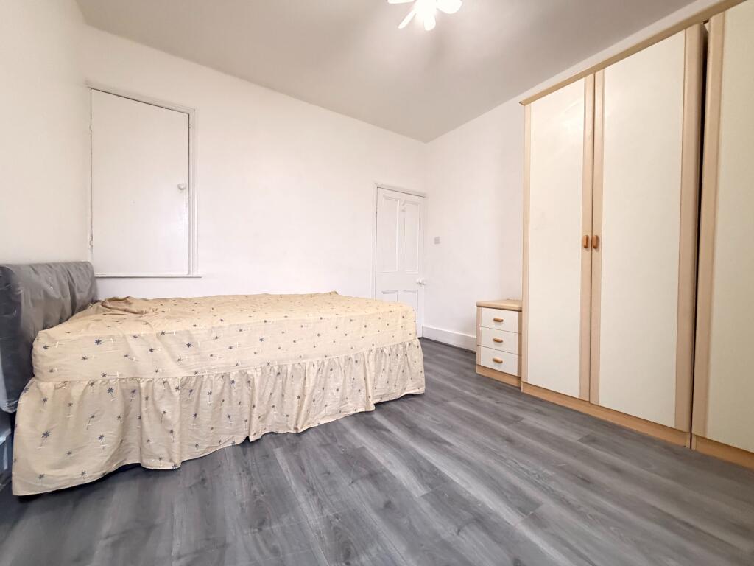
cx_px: 377
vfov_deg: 85.7
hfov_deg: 102.1
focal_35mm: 14
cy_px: 283
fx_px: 305
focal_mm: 2.22
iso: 640
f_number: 2.2
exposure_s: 1/60
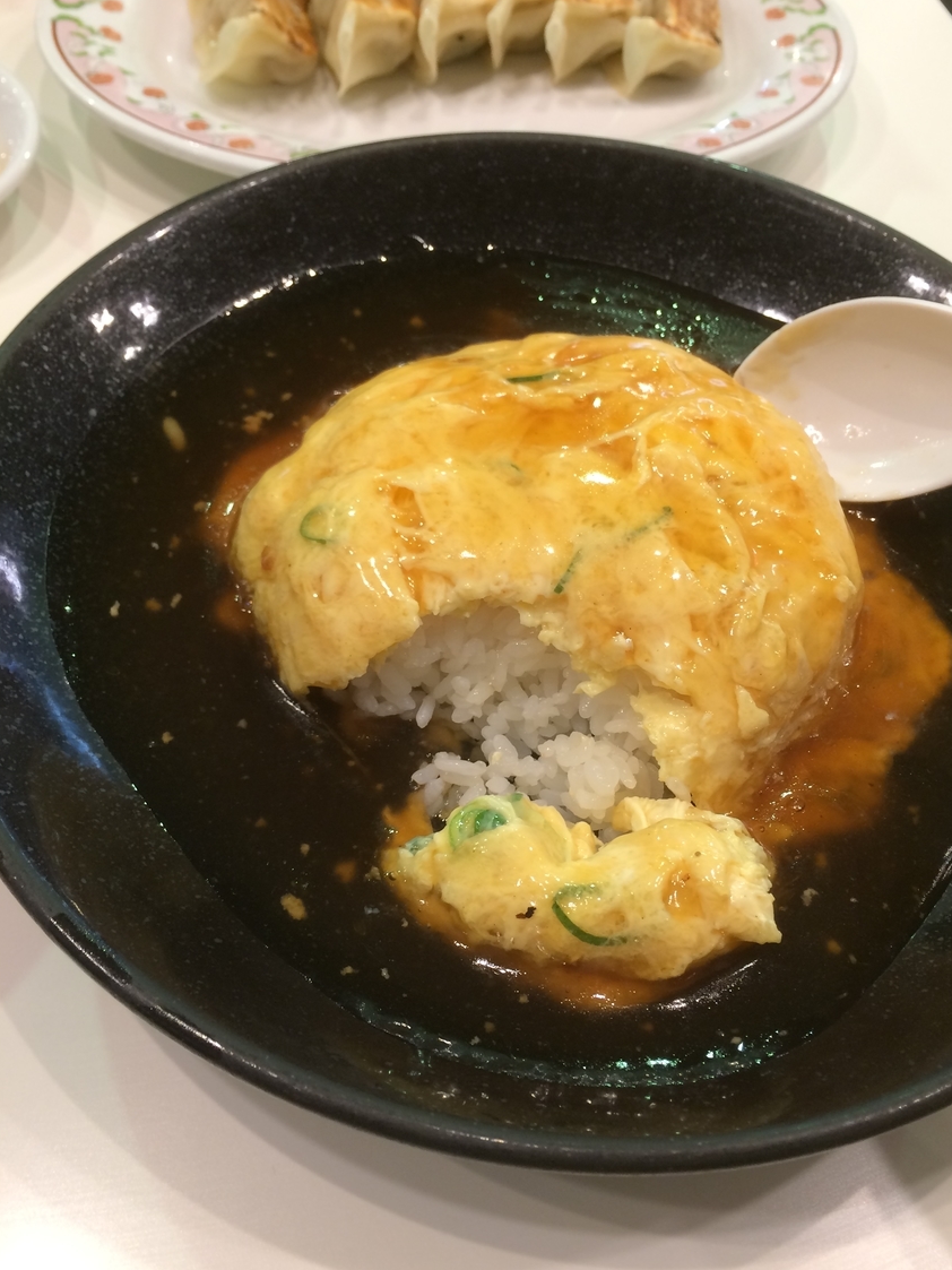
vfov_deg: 58.4
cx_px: 490
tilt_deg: -53.8
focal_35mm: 31
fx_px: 1137
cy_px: 648
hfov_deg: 45.4
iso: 64
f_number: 2.2
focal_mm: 4.15
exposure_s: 1/30
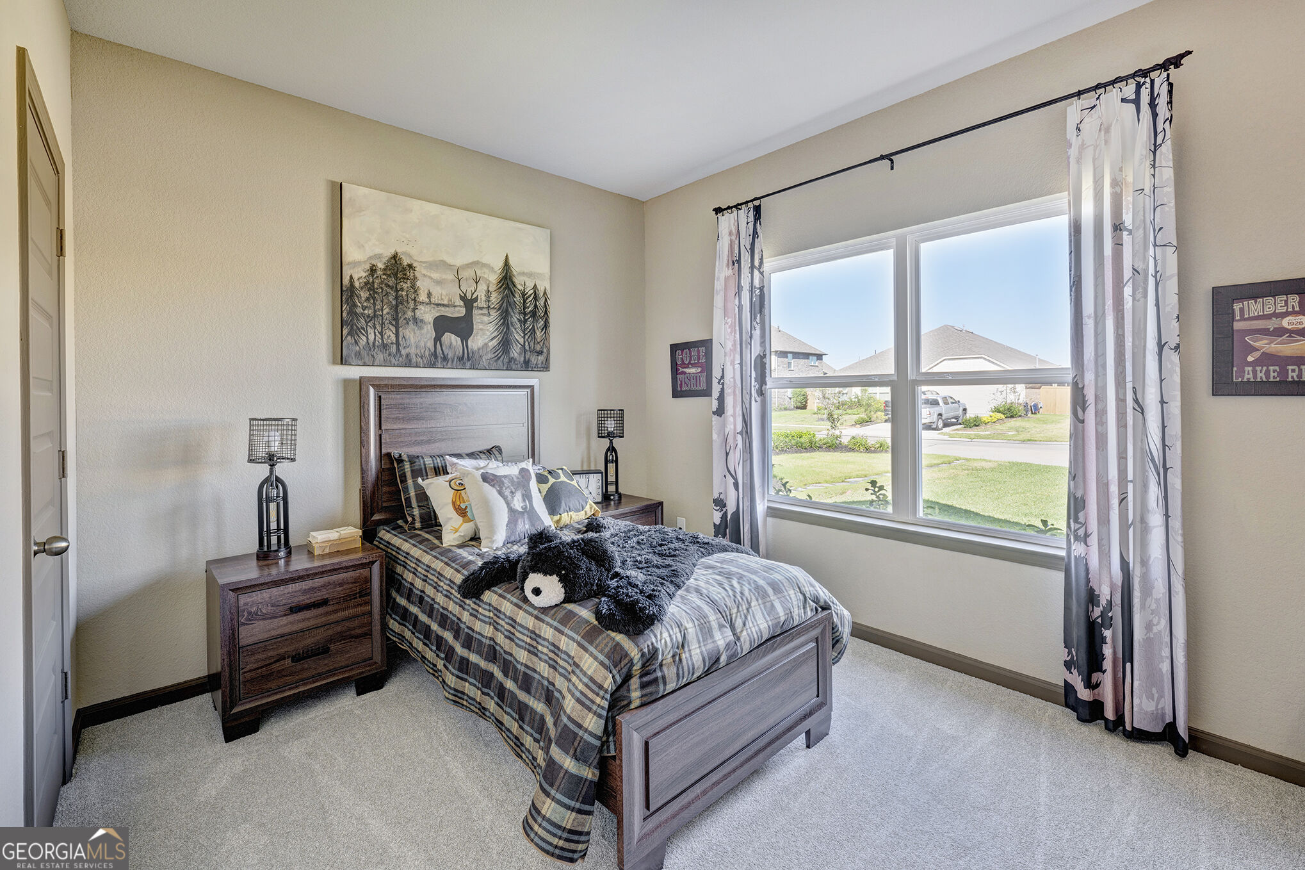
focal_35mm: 14
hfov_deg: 104.3
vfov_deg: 81.2
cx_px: 652
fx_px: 507
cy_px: 435
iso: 64
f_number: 8
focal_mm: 14
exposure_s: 1/1.67
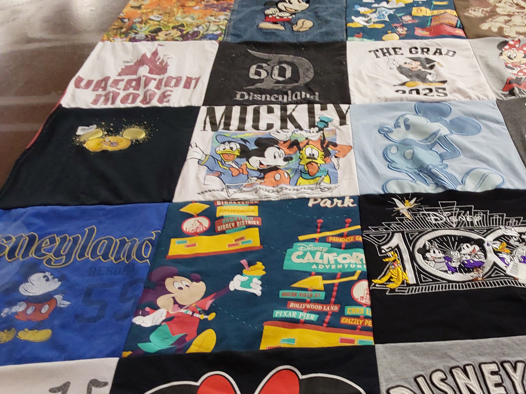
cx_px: 366
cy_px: 232
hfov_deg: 46.8
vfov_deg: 36.7
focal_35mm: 39
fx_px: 593
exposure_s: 1/60
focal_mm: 2.91
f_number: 1.9
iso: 100
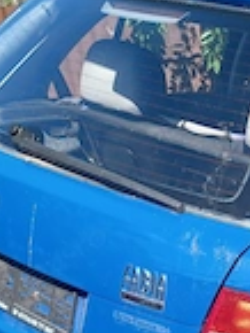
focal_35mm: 69
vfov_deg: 27.0
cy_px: 310
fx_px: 663
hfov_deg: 20.6
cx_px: 257
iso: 32
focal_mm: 4.6
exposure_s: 1/200
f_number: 1.8
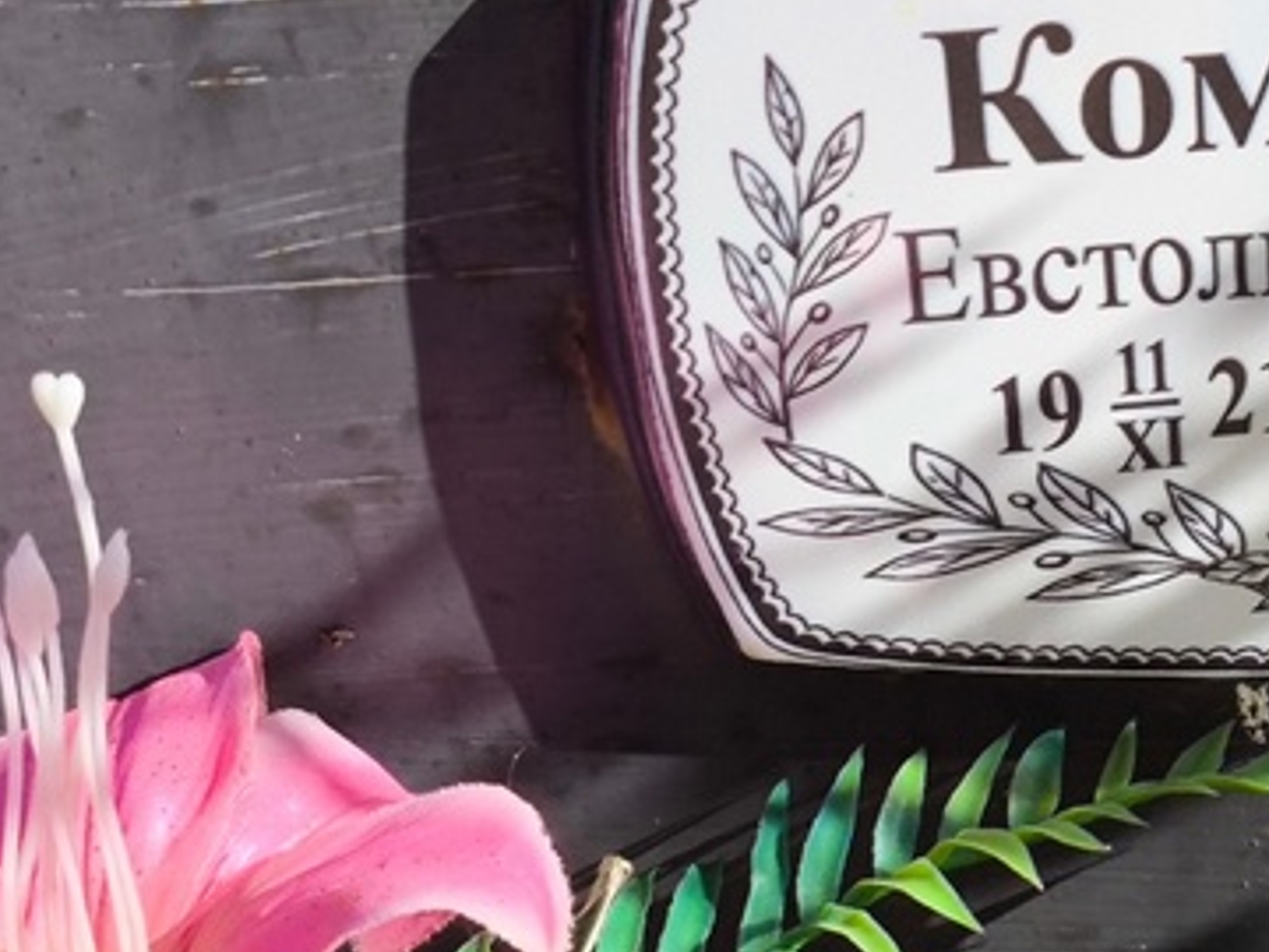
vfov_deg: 13.3
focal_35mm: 111
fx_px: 4069
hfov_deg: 17.6
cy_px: 321
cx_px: 1038
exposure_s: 1/983
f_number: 1.7
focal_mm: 4.71
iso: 50
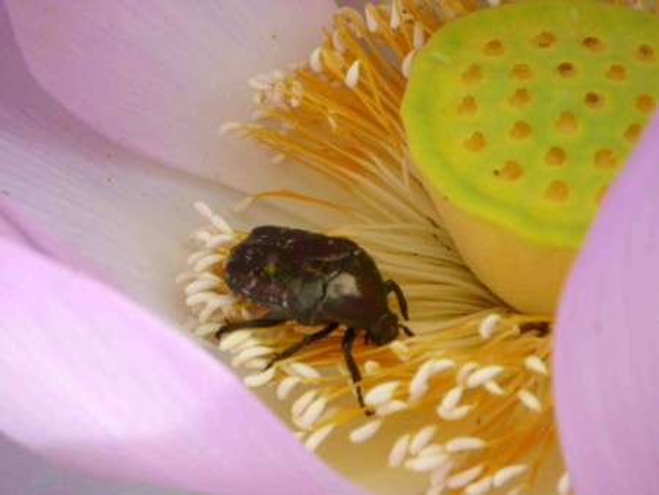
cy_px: 248
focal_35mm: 128
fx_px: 2438
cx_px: 330
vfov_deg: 11.6
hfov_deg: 15.4
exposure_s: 1/200
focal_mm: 22.8
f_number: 5.9
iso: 80
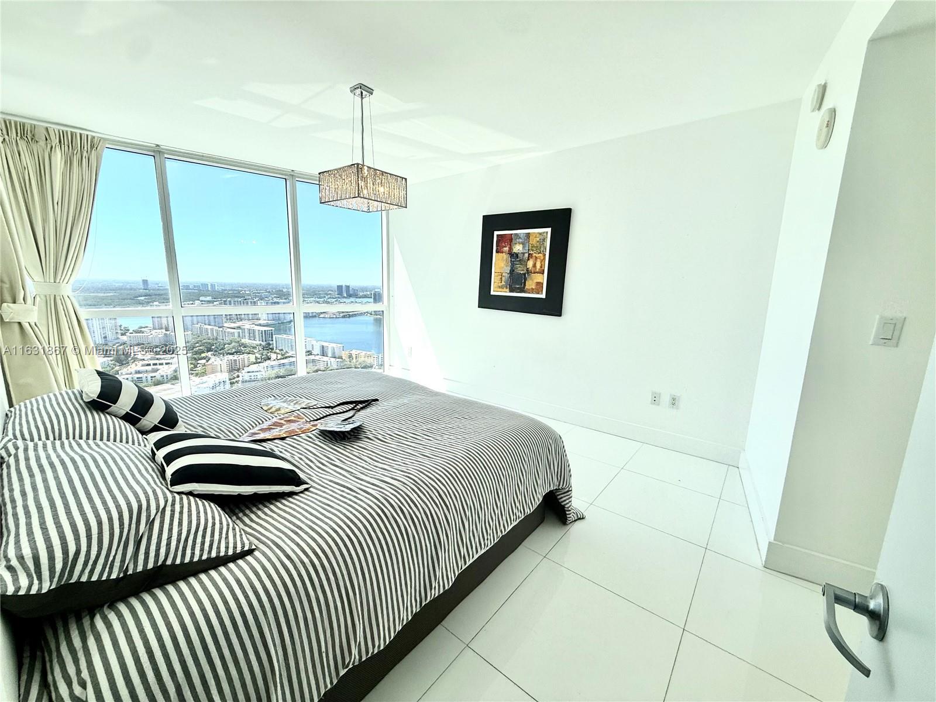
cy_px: 351
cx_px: 468
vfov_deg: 85.7
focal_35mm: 14
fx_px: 379
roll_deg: -1.4
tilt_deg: -9.9
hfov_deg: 102.1
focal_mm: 2.22
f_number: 2.2
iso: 50
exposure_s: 1/734
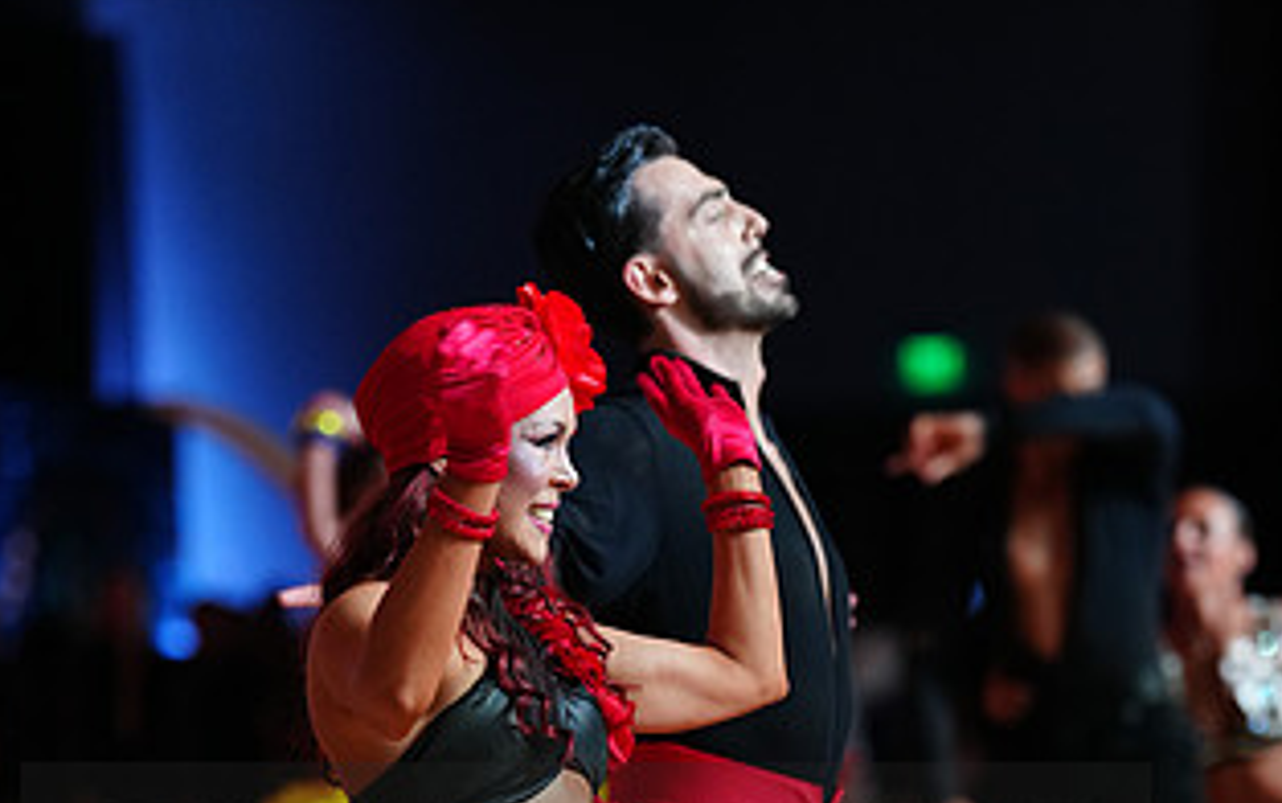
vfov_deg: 4.8
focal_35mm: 274
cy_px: 901
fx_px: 9578
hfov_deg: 7.7
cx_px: 588
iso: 2000
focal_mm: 145
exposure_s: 1/320
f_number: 2.8
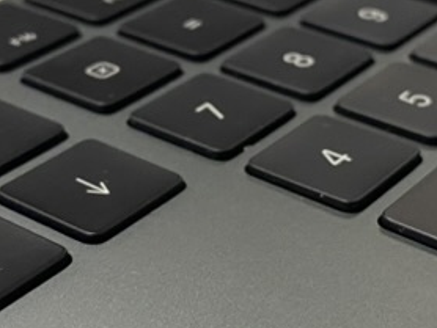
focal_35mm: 92
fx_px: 1162
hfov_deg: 21.2
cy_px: 250
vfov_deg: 16.0
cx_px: 288
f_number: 1.8
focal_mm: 4.25
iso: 125
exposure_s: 1/50
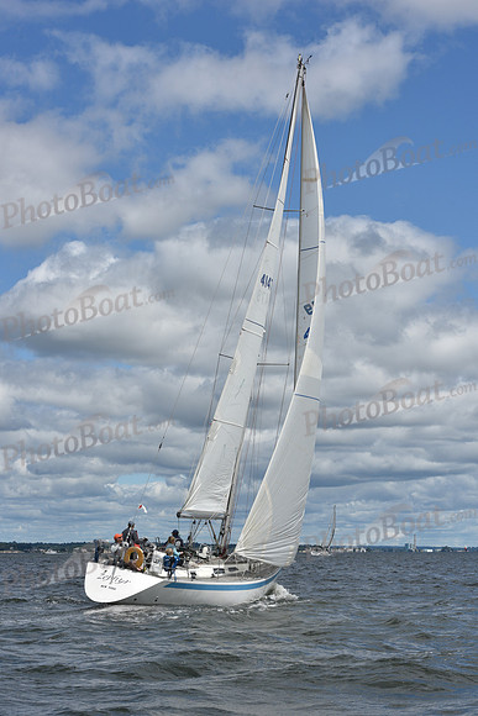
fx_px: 1393
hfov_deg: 19.5
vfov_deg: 28.8
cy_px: 358
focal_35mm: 70
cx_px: 239
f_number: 11
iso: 250
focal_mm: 70
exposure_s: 1/800
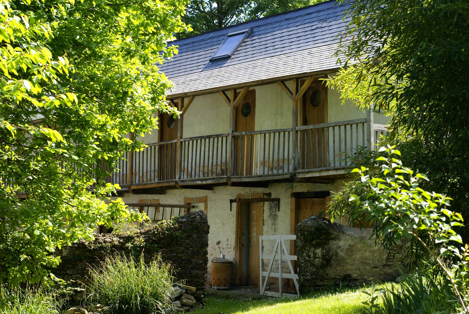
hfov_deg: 27.0
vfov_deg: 18.2
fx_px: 978
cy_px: 157
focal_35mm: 75
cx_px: 234
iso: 100
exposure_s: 1/160
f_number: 5.6
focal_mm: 50
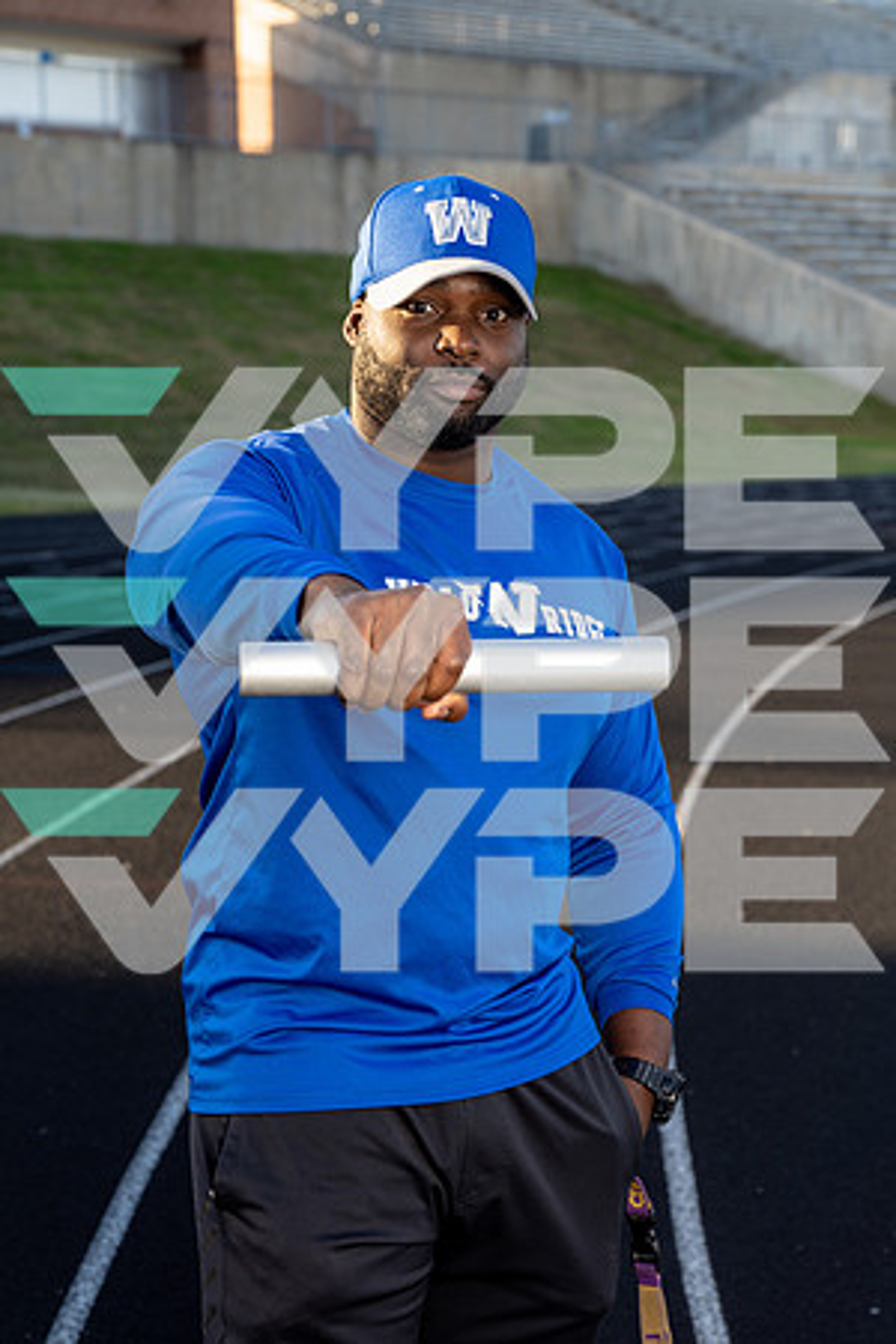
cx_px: 448
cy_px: 672
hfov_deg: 19.5
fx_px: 2613
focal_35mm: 70
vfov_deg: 28.8
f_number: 5.6
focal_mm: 70
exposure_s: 1/250
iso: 320
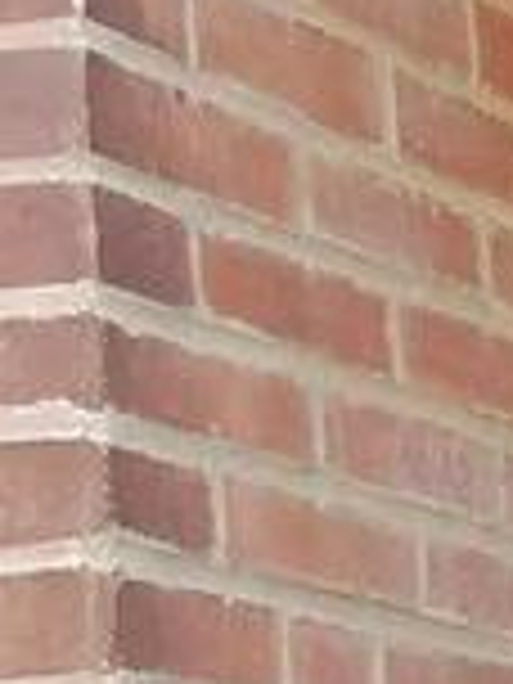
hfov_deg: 6.1
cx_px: 1989
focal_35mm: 205
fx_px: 4051
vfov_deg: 9.1
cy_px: 1350
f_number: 1.7
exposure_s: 1/125
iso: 50
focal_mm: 4.2
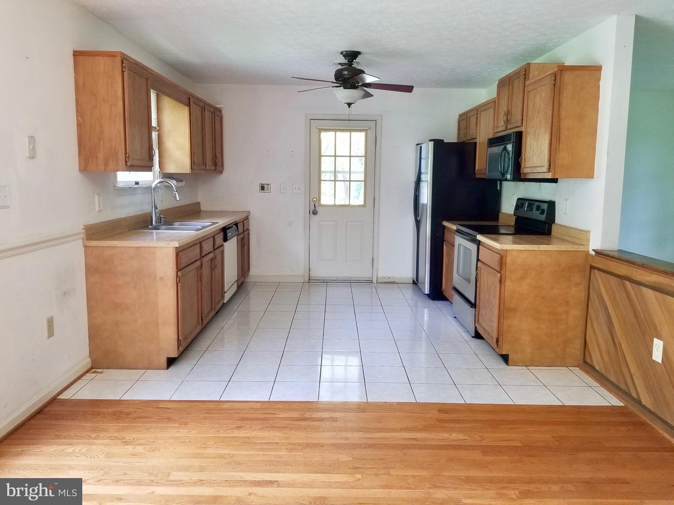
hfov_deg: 67.3
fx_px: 506
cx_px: 337
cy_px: 252
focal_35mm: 26
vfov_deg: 53.1
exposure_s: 1/60
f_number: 1.7
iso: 100
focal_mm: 4.25
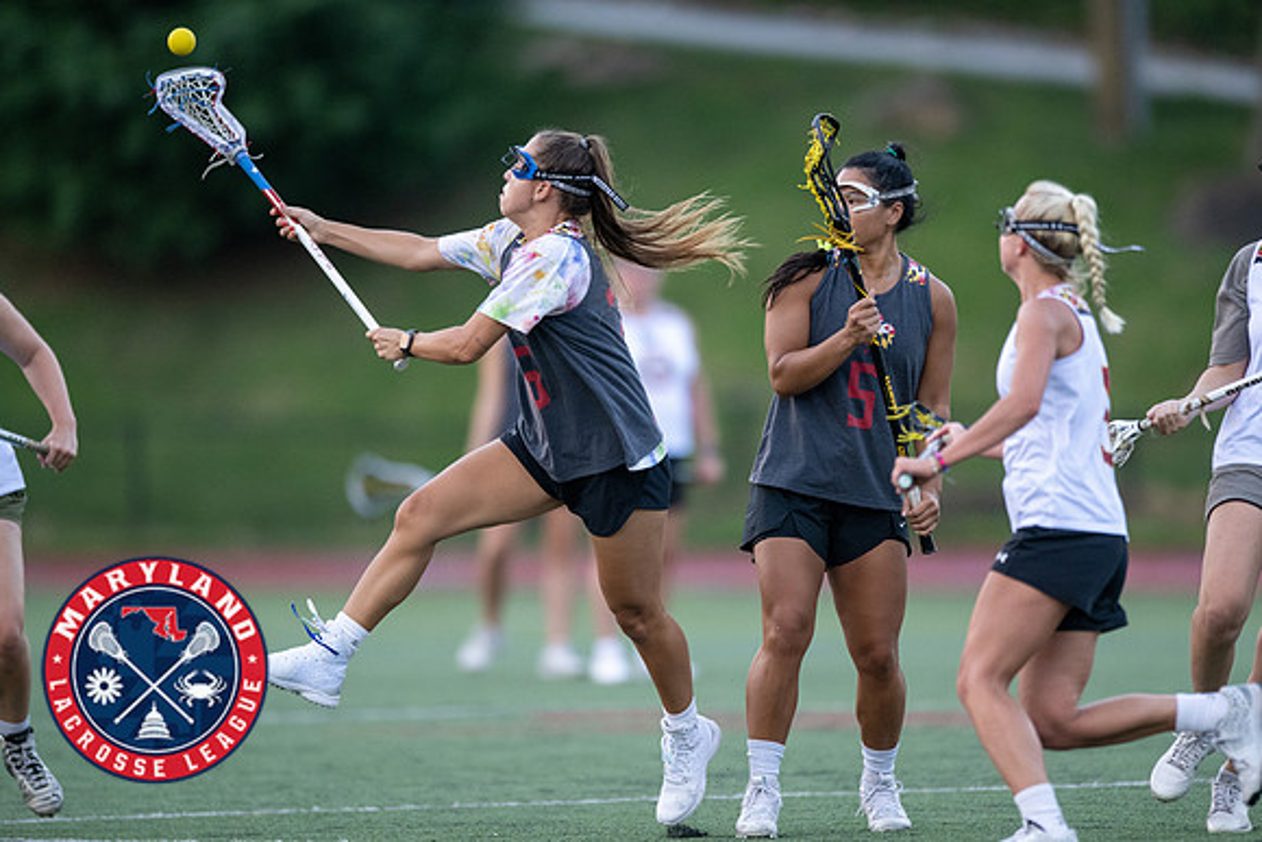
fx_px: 15763
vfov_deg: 3.1
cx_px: 709
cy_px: 412
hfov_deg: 4.6
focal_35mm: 450
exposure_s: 1/1000
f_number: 2.8
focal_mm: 400
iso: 3200
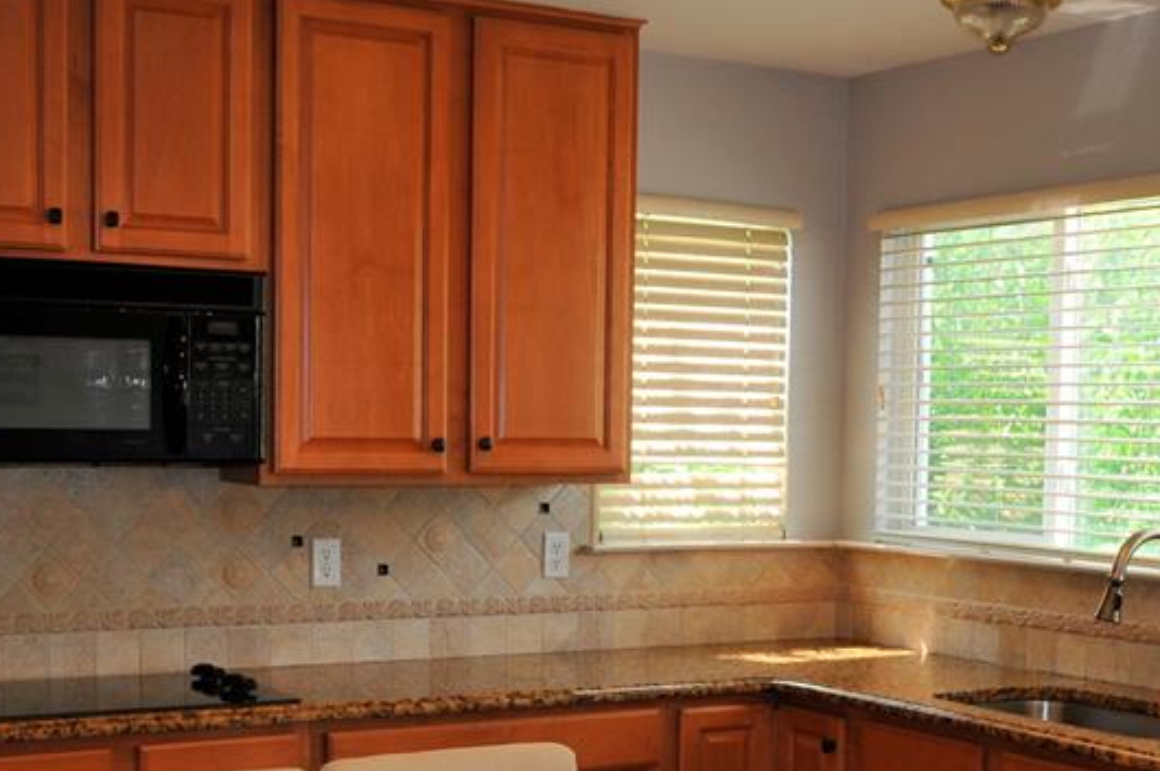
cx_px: 709
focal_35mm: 58
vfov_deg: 23.1
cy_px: 587
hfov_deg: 34.4
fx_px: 1867
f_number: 4
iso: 400
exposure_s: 1/160
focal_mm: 20
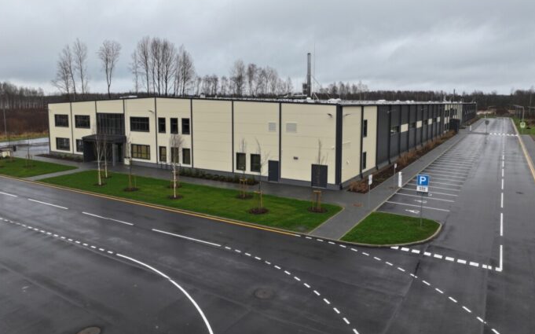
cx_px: 267
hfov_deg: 70.4
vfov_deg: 47.5
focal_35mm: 26
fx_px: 379
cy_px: 147
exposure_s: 1/80
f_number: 2.8
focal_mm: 12.29
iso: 110
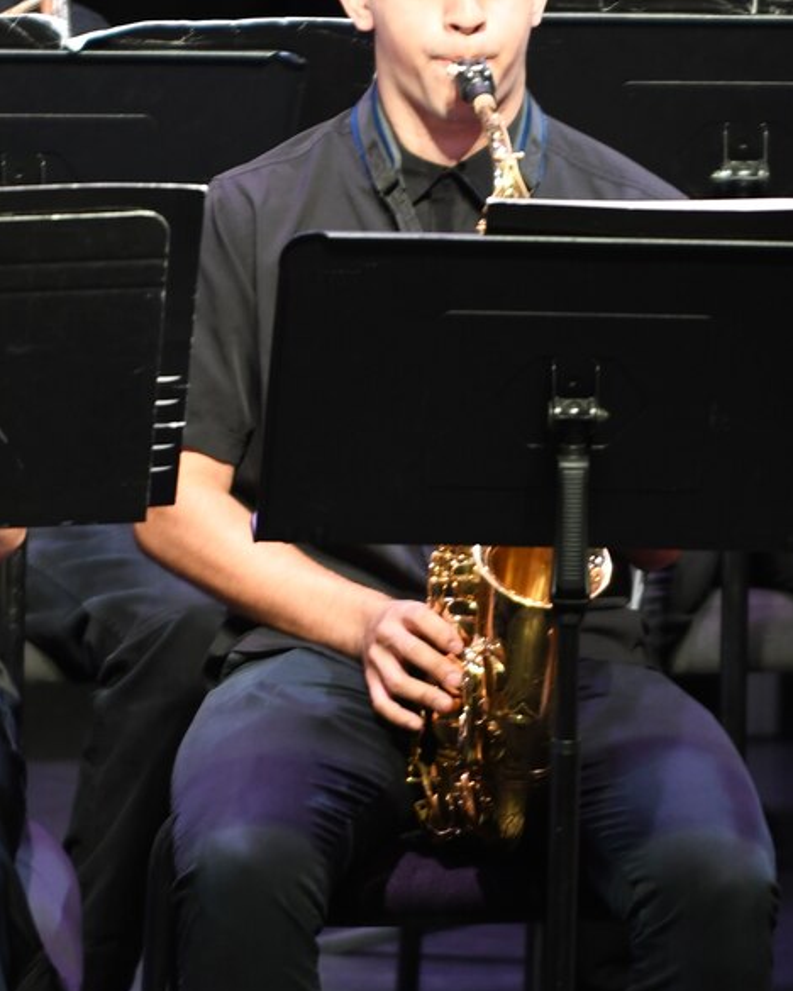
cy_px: 432
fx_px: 19275
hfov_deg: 2.4
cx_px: 414
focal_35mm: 657
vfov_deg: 2.9
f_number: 2.8
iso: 900
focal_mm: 200
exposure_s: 1/60
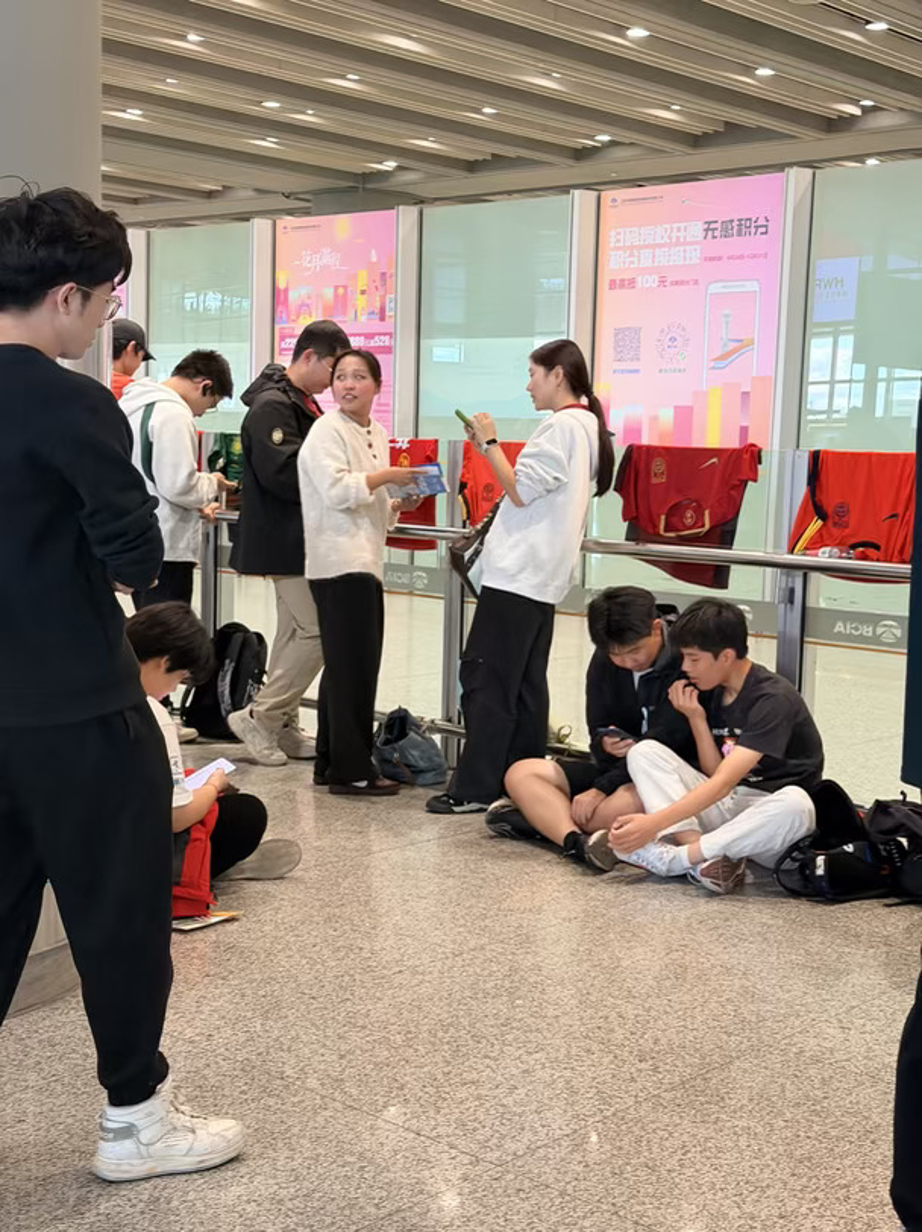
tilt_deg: -5.6
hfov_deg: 30.2
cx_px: 461
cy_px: 616
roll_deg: -2.2
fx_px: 1706
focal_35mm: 48
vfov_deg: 39.7
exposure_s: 1/60
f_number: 1.78
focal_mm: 6.76
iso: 160
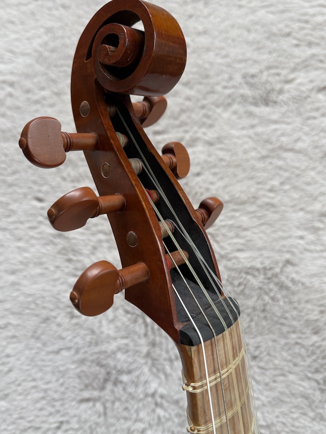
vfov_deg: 58.2
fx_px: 389
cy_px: 197
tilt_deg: -75.3
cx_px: 152
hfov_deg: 45.4
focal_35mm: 31
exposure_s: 1/110
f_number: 1.6
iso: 125
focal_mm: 5.96
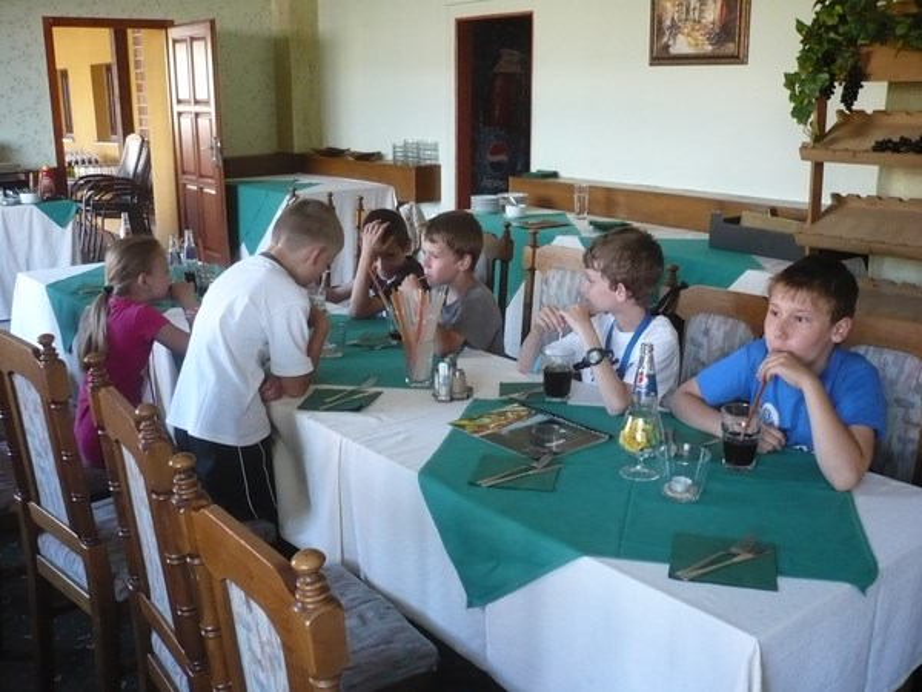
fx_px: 932
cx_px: 461
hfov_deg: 52.6
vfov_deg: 40.7
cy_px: 346
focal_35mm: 35
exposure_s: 1/30
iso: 320
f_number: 2.8
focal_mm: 5.8
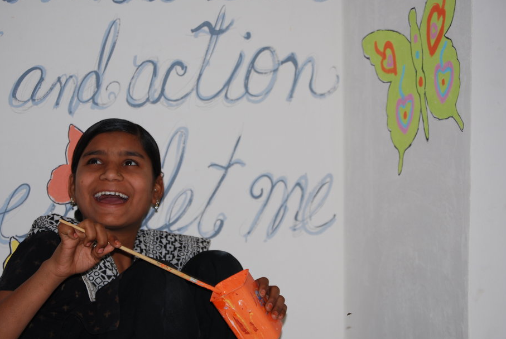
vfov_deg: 13.1
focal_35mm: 105
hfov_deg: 19.4
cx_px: 235
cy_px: 188
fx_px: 1477
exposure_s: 1/60
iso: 200
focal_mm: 62
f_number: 4.2
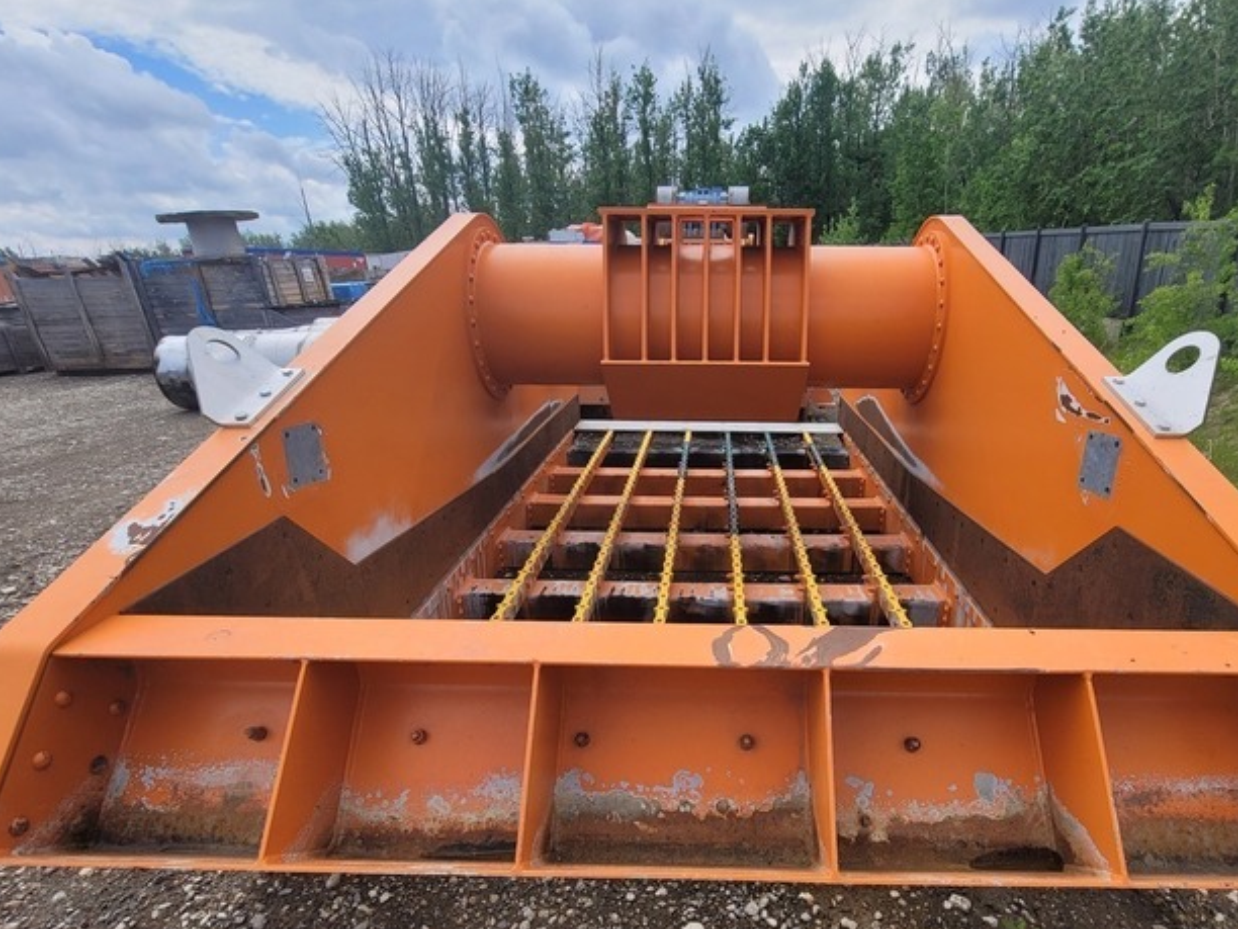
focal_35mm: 17
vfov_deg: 73.8
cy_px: 563
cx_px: 702
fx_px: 608
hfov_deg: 90.5
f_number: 2.2
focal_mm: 2.2
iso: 64
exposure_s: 1/1501
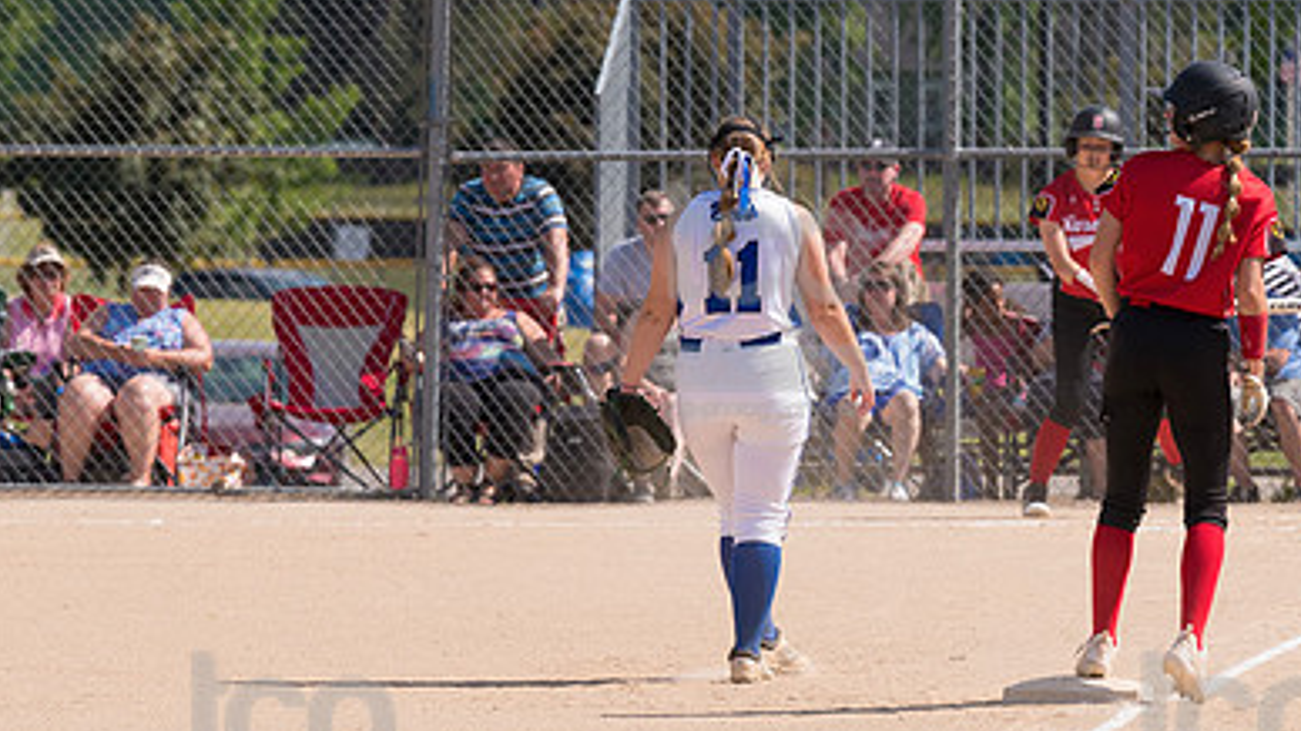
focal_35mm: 470
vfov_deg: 2.6
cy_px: 302
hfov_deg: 4.6
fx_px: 16209
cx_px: 768
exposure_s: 1/1600
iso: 320
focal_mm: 200
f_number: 5.6
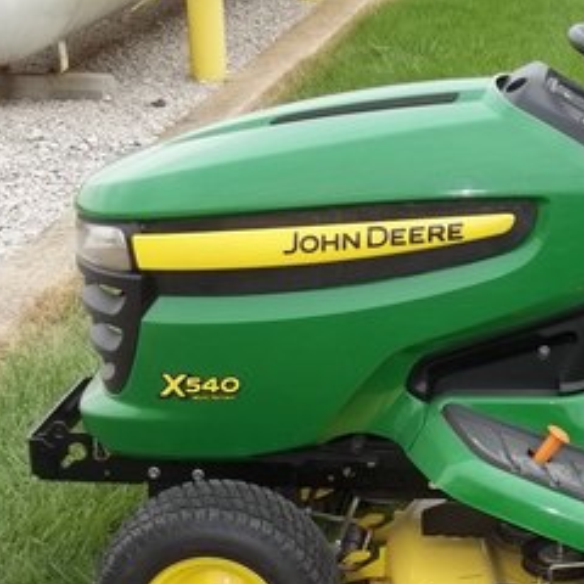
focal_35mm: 92
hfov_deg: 18.2
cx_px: 628
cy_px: 394
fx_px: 1756
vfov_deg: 18.8
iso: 100
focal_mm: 8.3
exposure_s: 1/400
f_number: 3.7
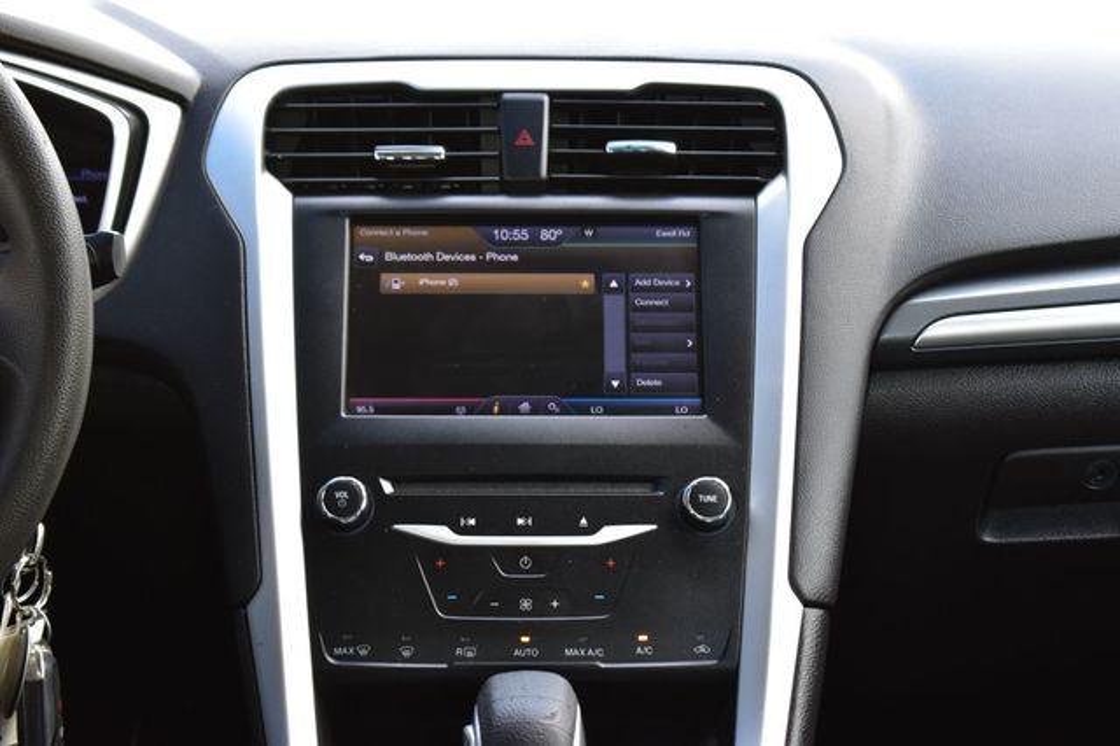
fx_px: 2565
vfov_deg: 16.5
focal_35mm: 82
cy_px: 373
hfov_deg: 24.6
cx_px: 560
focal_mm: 55
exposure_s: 1/40
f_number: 7.1
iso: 400
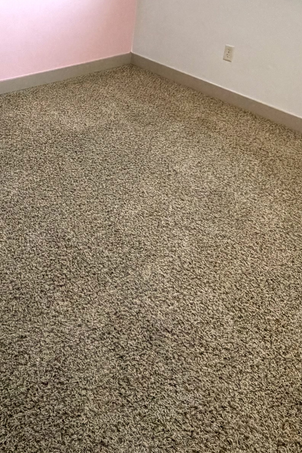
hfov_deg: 37.1
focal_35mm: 35
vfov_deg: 51.5
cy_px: 99
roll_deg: -2.3
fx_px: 440
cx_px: 81
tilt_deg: -24.0
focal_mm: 2.22
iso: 320
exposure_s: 1/121
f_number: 2.2
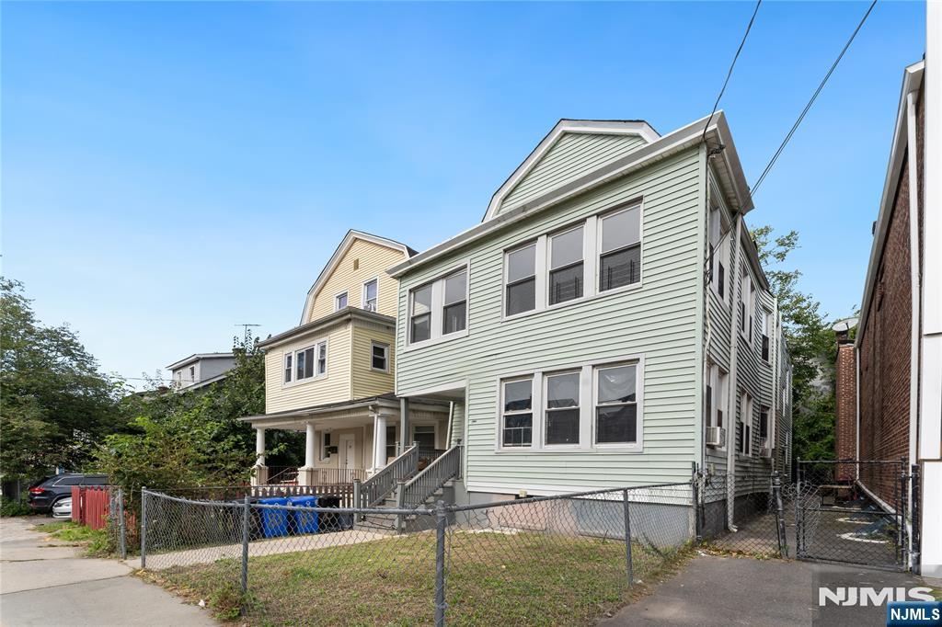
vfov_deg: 81.2
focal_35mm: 14
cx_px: 471
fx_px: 366
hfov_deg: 104.3
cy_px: 314
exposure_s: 1/160
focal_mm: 14
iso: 250
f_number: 11
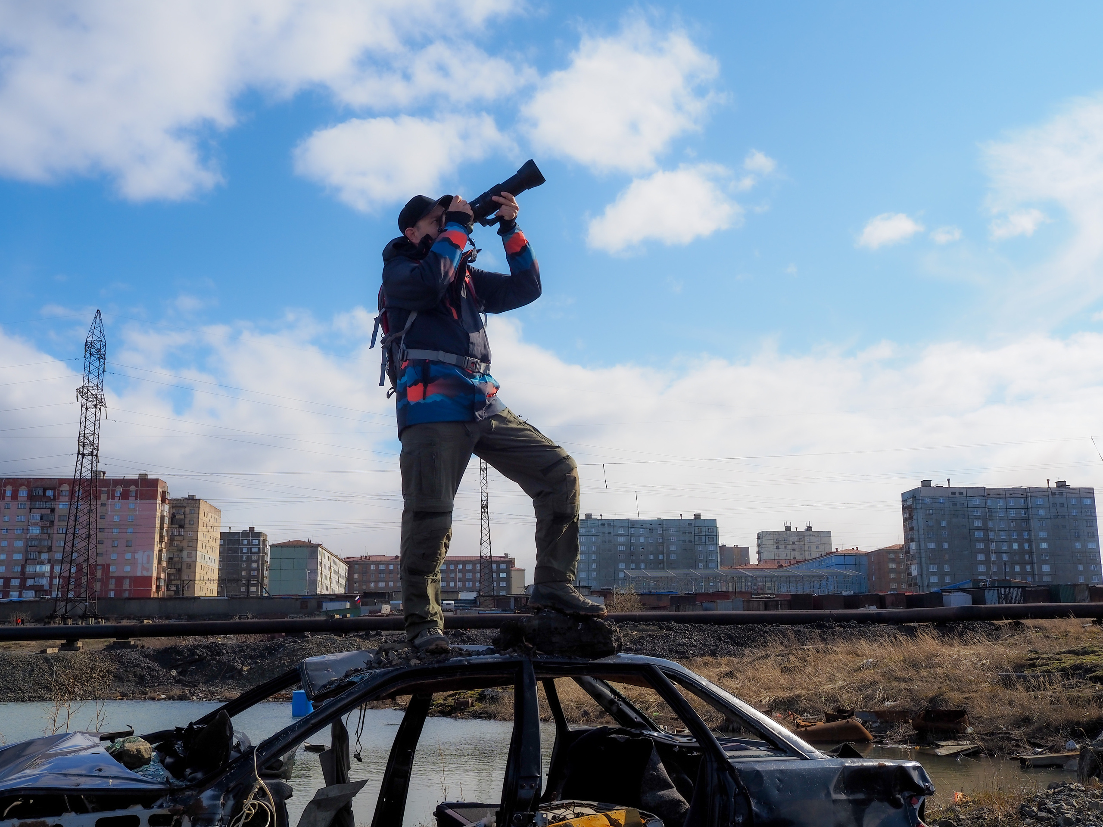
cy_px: 414
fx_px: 1147
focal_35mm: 36
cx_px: 552
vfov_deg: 39.7
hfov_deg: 51.4
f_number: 6.3
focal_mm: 18
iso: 200
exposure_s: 1/1000
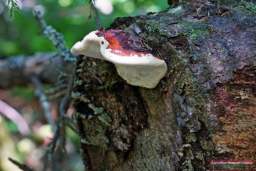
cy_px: 82
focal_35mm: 183
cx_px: 130
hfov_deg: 11.2
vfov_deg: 7.5
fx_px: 1302
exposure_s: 1/15
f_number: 10
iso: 800
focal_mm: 116
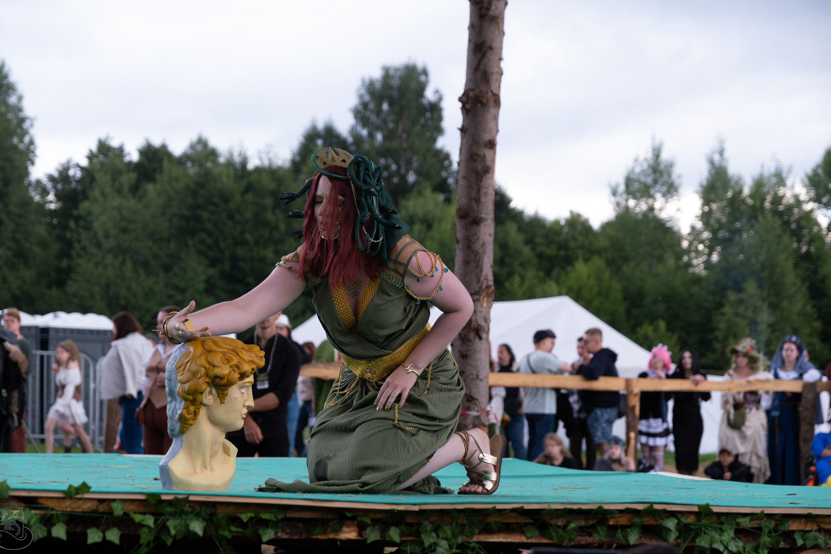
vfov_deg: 16.5
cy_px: 279
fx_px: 1916
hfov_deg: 24.5
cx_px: 402
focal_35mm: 83
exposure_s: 1/1000
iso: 800
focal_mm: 53.3
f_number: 3.6
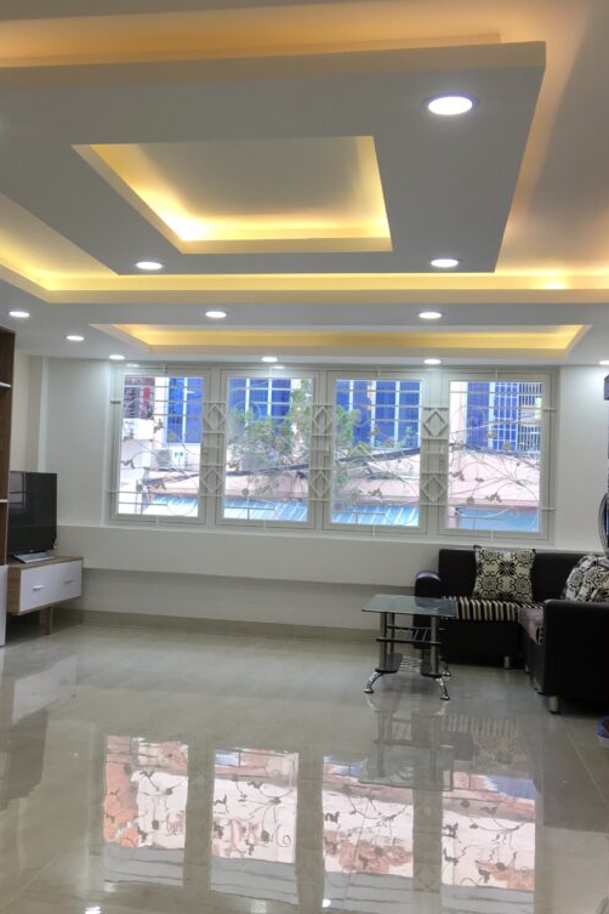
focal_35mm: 41
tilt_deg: +3.4
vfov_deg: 47.4
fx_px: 1040
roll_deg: -2.4
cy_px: 449
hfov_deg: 32.5
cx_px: 226
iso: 32
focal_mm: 4.15
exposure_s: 1/50
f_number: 2.2
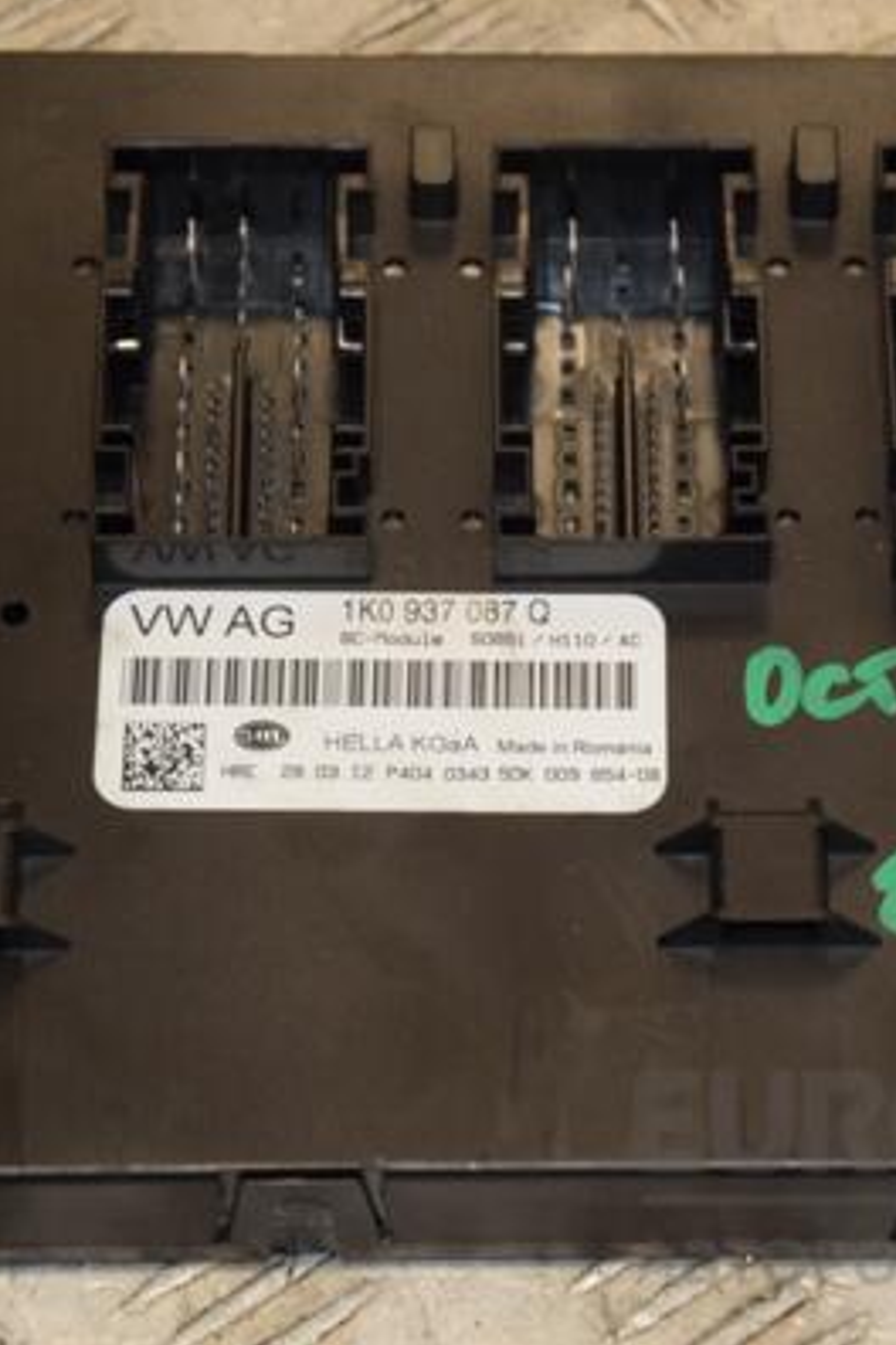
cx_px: 570
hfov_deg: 9.1
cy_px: 669
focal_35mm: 150
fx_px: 5600
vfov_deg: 13.7
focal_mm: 66
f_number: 5.6
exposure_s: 1/200
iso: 800
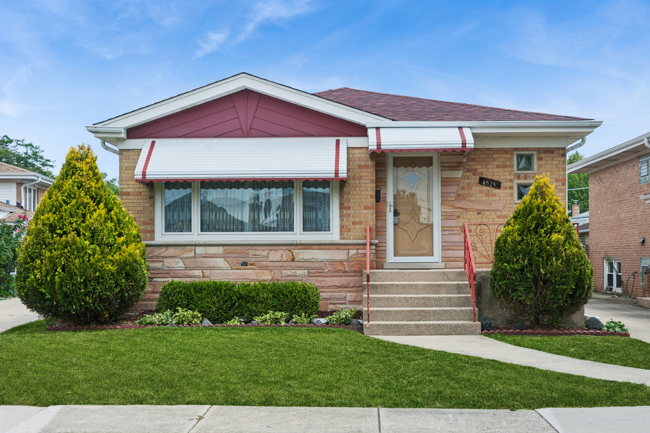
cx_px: 325
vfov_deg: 26.0
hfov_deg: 38.2
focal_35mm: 52
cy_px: 216
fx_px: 938
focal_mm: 52
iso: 400
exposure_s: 1/800
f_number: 8
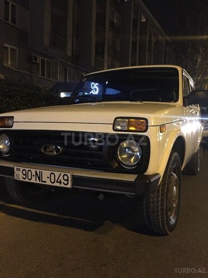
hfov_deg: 48.2
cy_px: 139
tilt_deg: -3.4
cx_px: 104
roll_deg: -3.4
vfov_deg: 61.7
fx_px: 232
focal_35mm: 29
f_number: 2.2
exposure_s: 1/17
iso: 400
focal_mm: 4.15
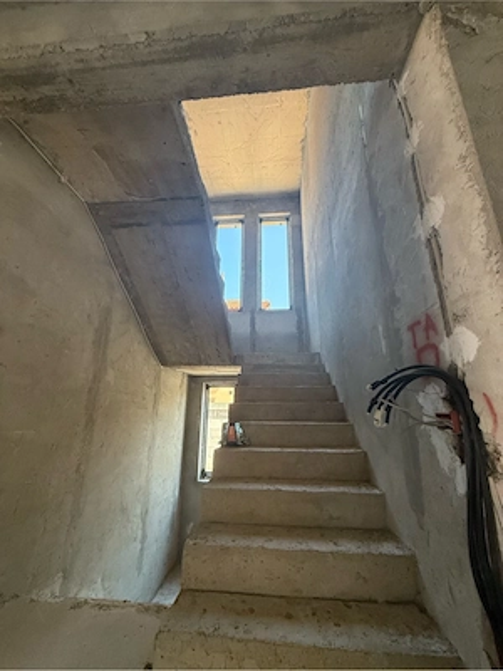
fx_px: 271
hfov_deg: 85.7
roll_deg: -1.3
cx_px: 252
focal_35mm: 14
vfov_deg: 102.1
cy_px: 336
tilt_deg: +14.9
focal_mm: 2.22
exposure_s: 1/99
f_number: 2.2
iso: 250
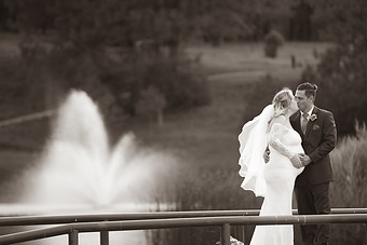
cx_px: 186
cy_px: 125
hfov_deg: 5.6
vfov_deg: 3.7
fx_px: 3753
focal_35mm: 368
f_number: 2.8
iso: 800
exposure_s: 1/800
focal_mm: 180
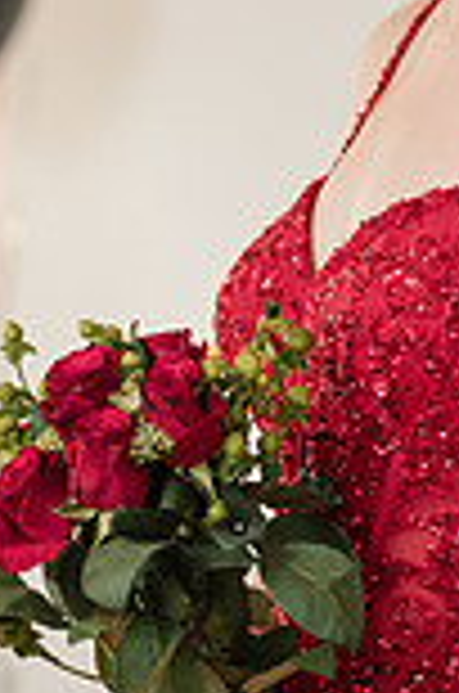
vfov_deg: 8.5
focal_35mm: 243
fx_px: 4668
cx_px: 338
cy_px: 171
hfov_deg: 5.6
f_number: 3.2
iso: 1000
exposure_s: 1/250
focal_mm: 83
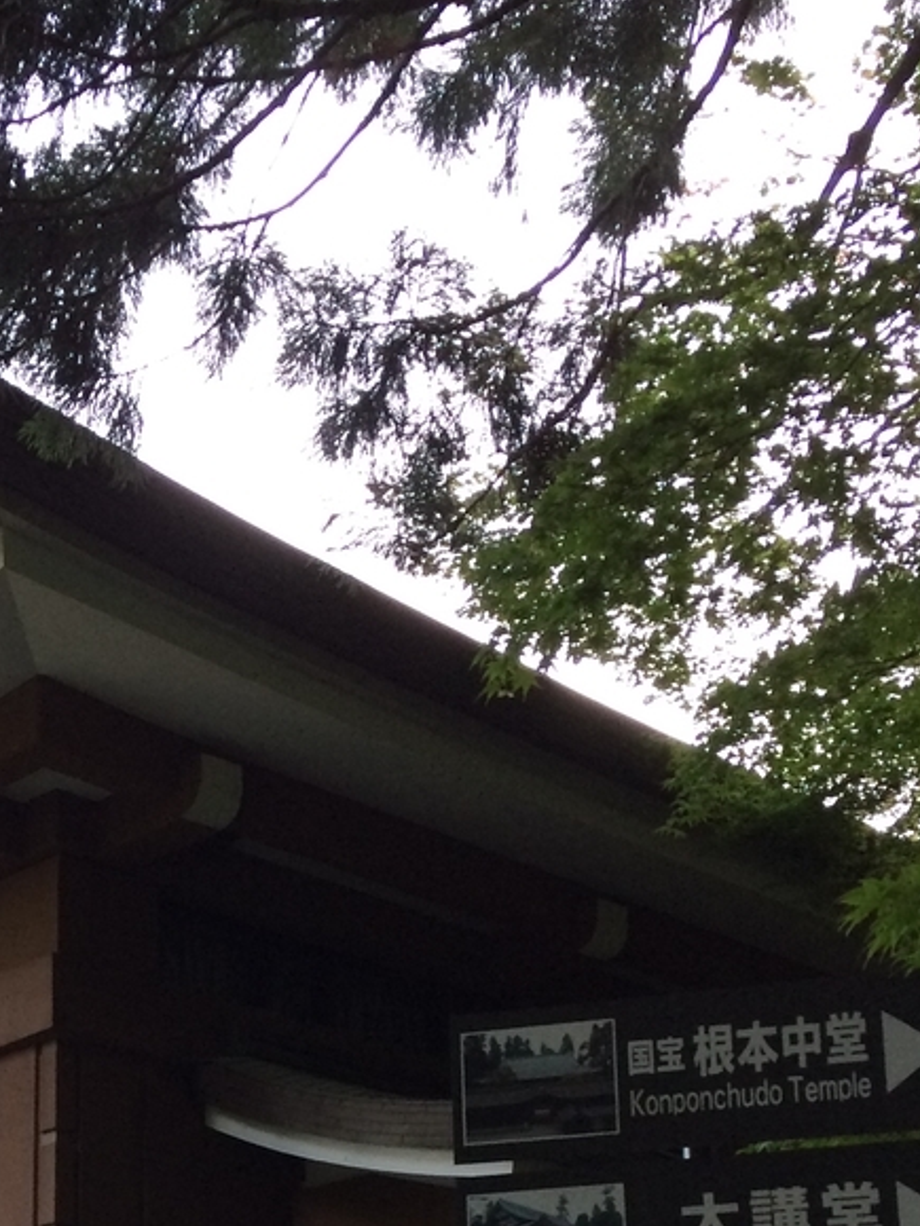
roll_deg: +0.1
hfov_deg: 23.5
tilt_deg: +11.0
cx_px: 17
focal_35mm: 60
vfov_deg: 30.0
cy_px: 1218
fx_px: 2126
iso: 50
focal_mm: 4.15
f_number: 2.2
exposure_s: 1/30
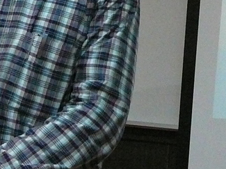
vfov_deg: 9.8
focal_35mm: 151
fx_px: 985
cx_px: 309
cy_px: 13
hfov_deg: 12.6
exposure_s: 1/80
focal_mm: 5.2
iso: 400
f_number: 2.8
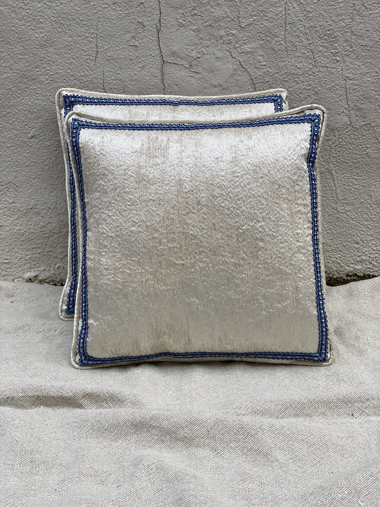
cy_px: 254
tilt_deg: -21.0
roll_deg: +2.0
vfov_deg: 36.8
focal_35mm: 52
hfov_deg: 28.0
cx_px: 190
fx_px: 761
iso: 20
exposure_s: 1/387
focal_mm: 6
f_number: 2
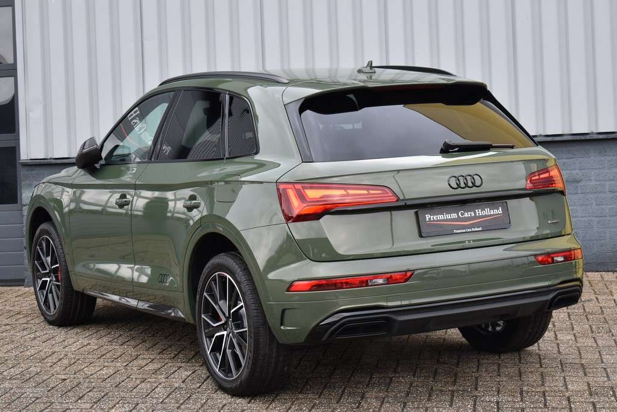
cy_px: 206
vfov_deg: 17.5
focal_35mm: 78
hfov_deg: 26.0
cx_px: 308
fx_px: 1338
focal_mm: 52
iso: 400
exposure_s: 1/125
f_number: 5.6
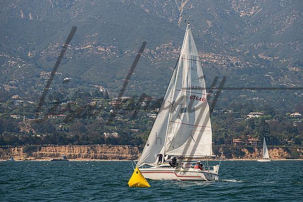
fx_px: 2127
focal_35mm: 253
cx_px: 158
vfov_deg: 5.4
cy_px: 87
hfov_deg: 8.1
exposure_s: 1/2000
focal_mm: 200
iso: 400
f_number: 8
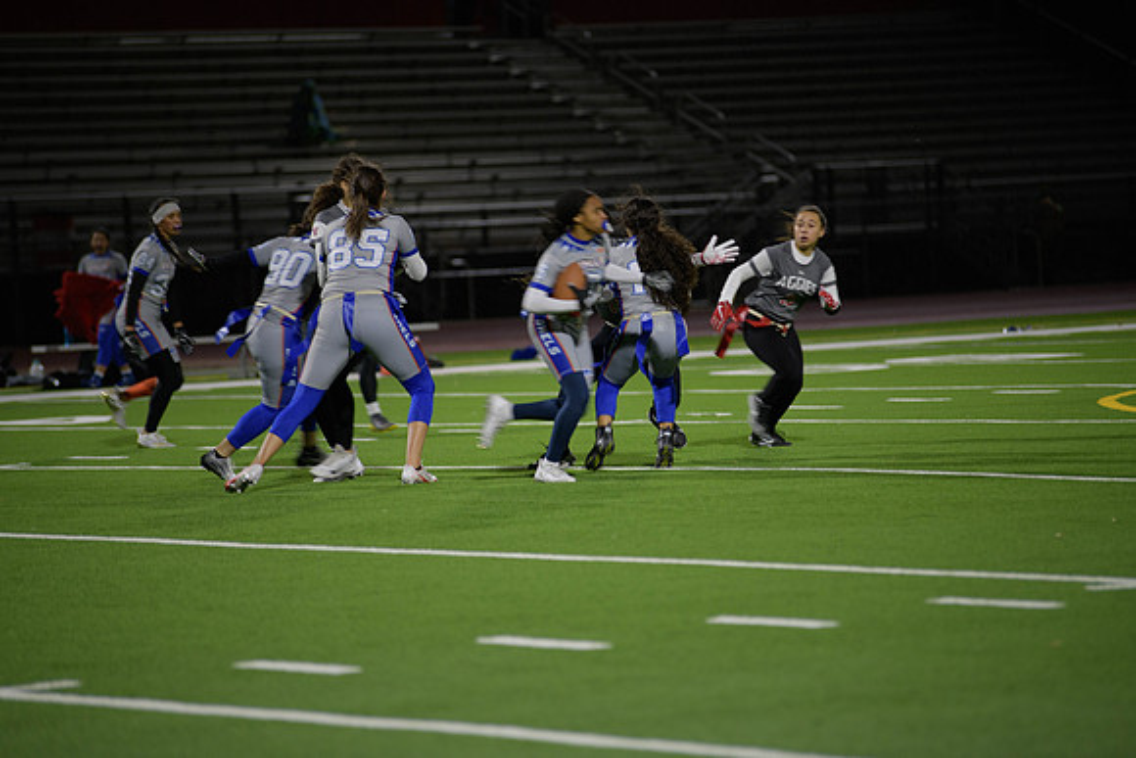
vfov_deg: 6.9
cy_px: 379
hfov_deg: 10.3
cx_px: 568
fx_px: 6312
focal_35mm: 200
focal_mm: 200
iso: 640
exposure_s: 1/200
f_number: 2.8
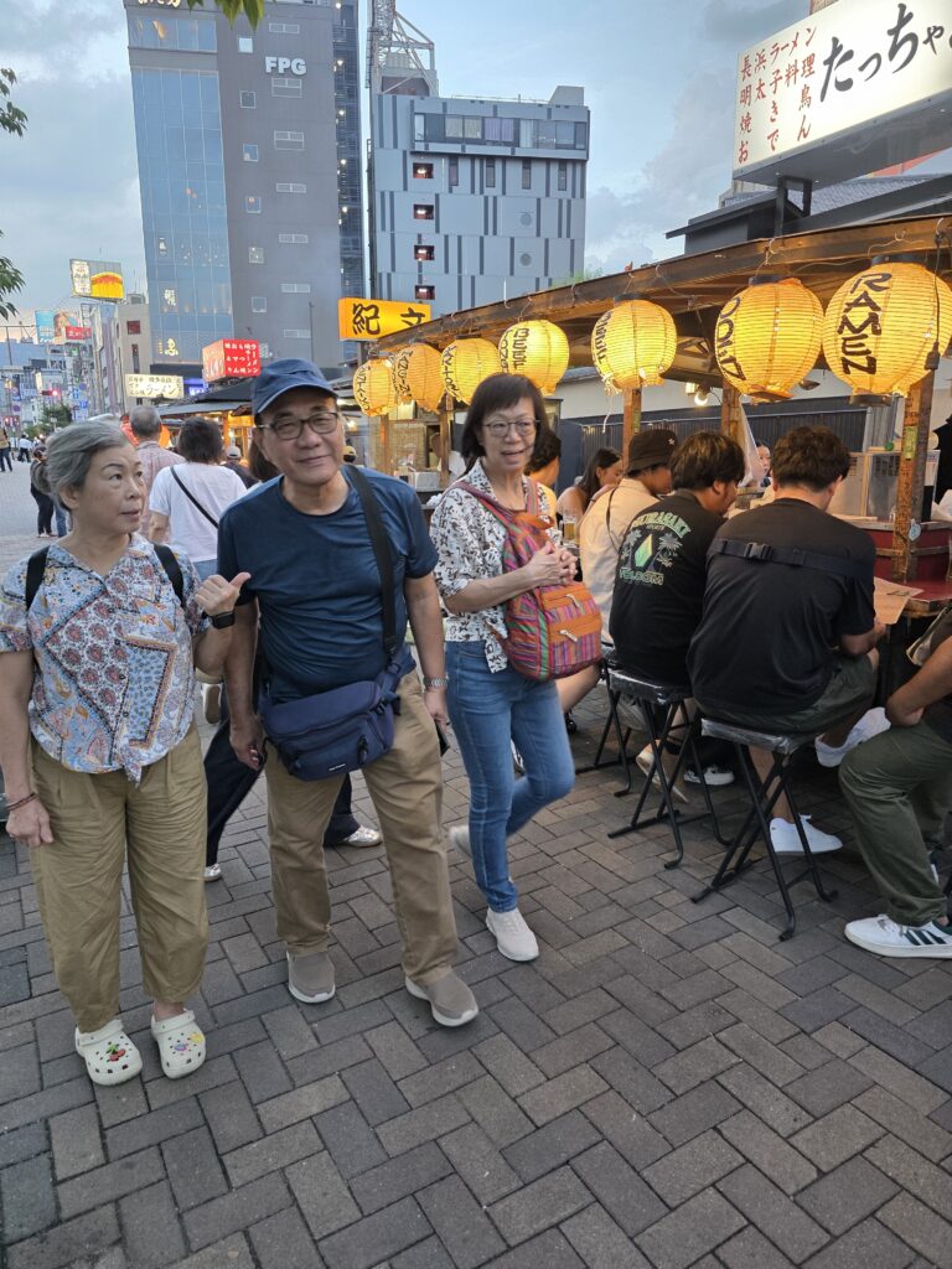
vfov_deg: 73.9
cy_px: 634
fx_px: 843
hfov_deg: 58.9
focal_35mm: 23
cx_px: 476
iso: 160
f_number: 1.7
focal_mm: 6.3
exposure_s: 1/60
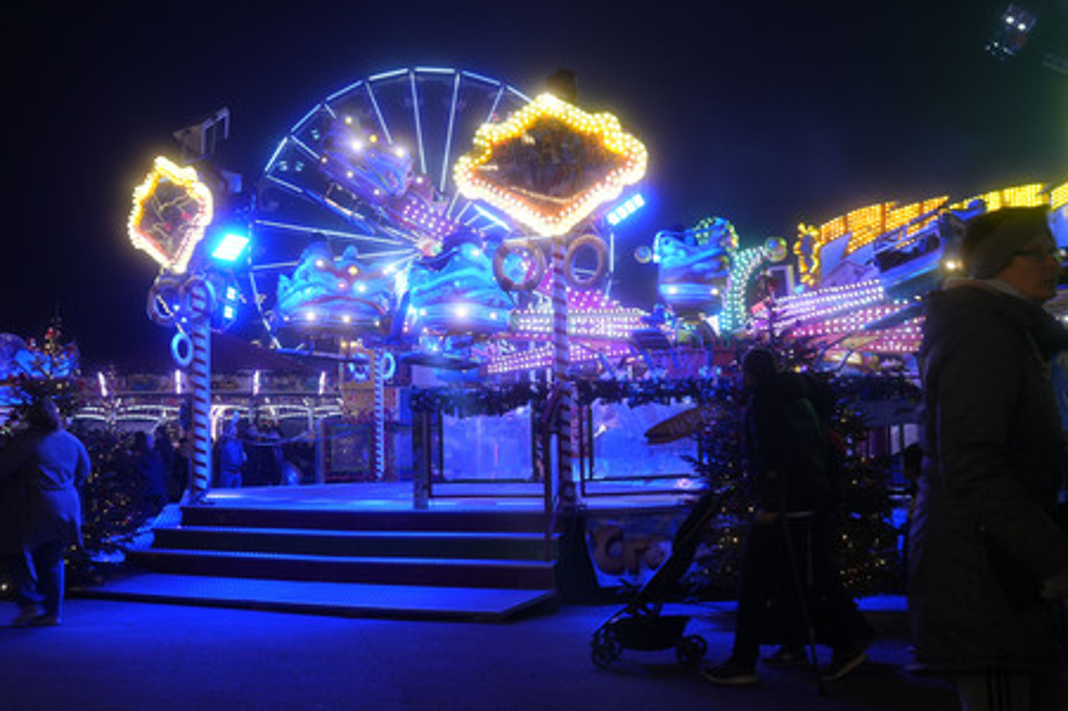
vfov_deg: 29.8
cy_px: 356
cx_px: 534
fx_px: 1334
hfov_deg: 43.6
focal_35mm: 45
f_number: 5.6
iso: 640
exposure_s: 1/50
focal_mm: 30
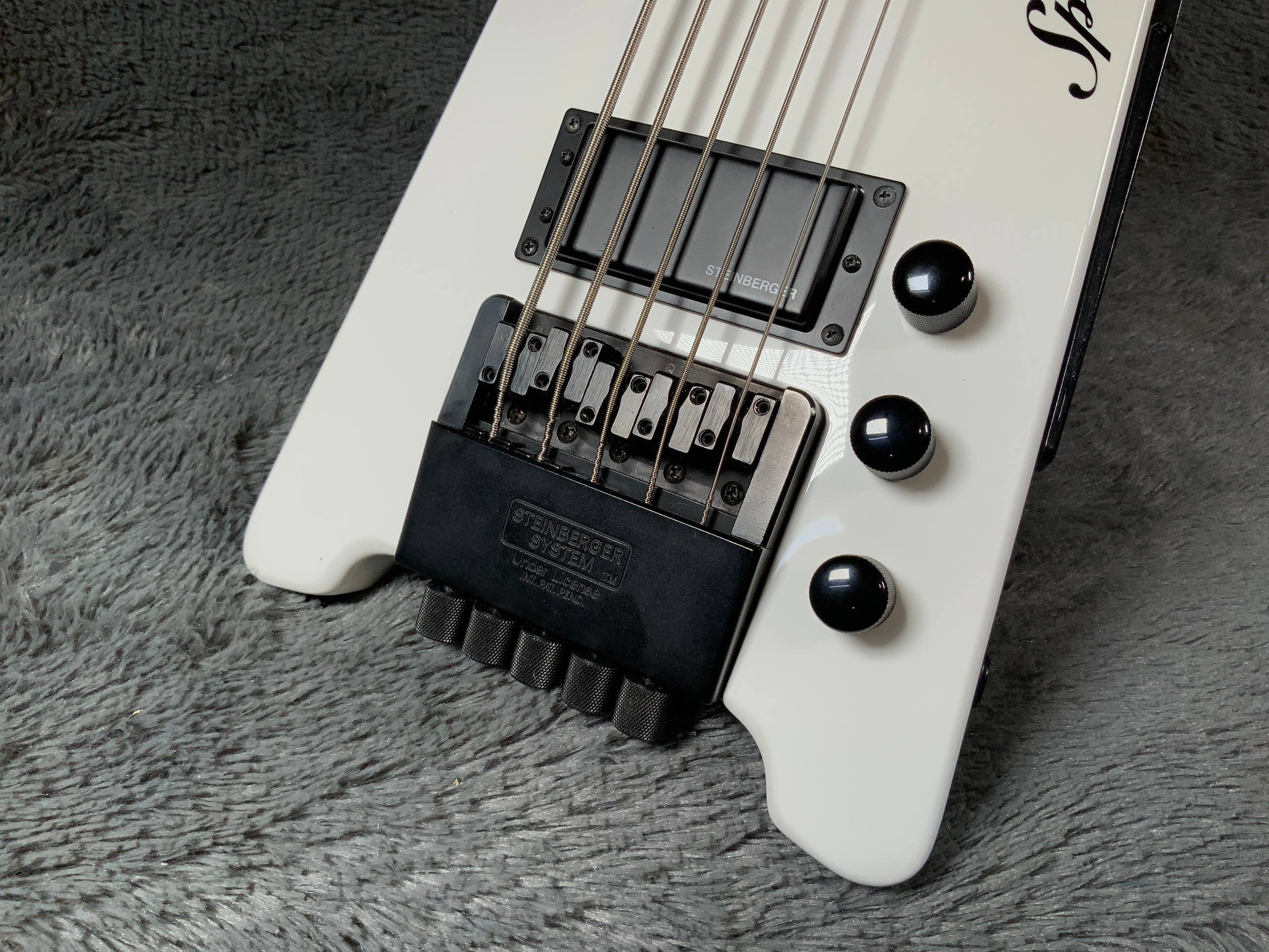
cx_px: 634
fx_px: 1063
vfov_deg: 48.2
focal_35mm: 29
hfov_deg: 61.7
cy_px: 476
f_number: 1.8
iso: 20
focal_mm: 3
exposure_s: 1/312
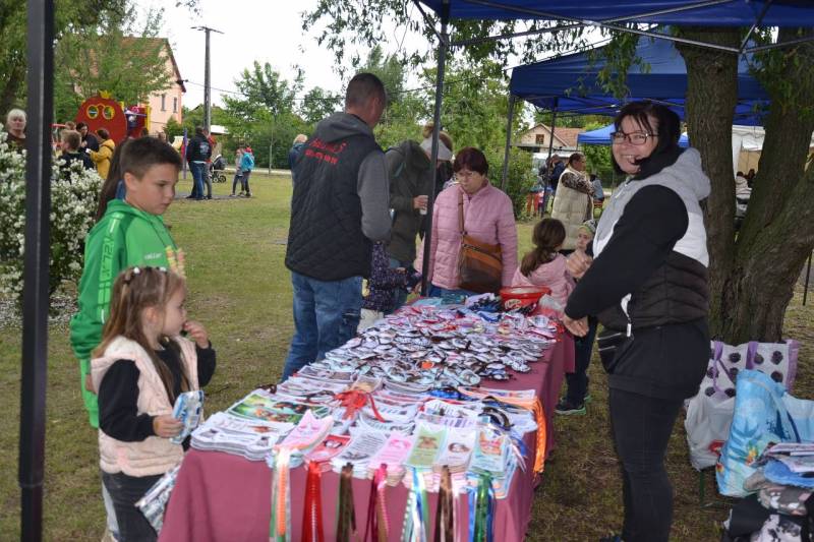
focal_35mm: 36
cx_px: 407
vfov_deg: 36.9
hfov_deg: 53.1
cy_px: 271
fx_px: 814
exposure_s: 1/200
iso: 100
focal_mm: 24
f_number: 4
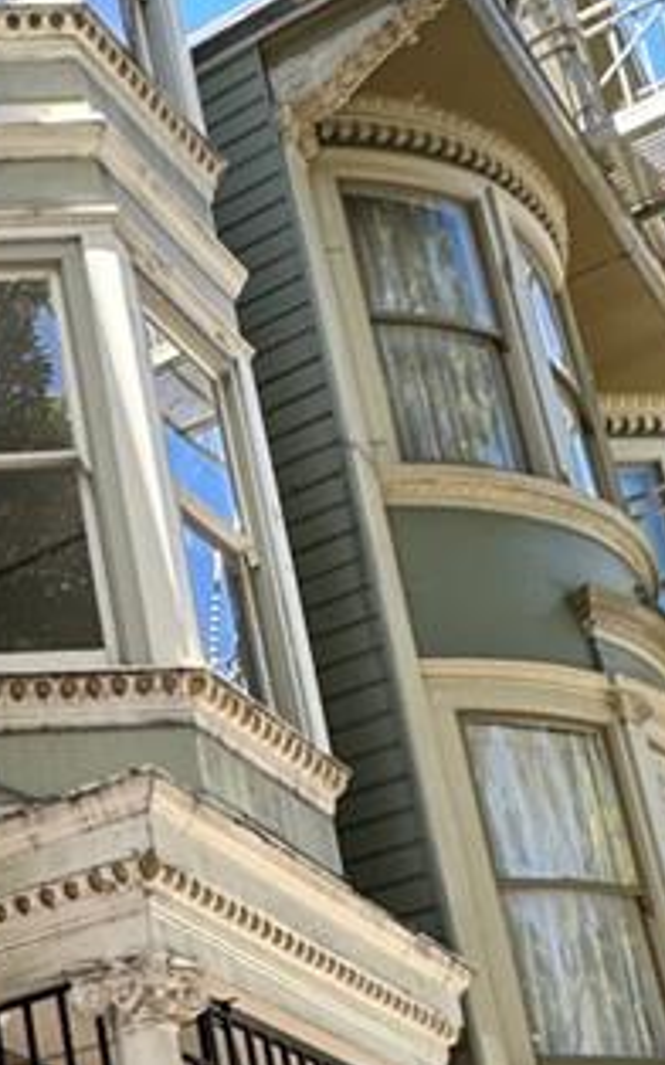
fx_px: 2061
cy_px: 943
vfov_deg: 28.0
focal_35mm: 71
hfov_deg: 16.5
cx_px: -365
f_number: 2.2
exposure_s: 1/166
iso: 40
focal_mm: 2.22
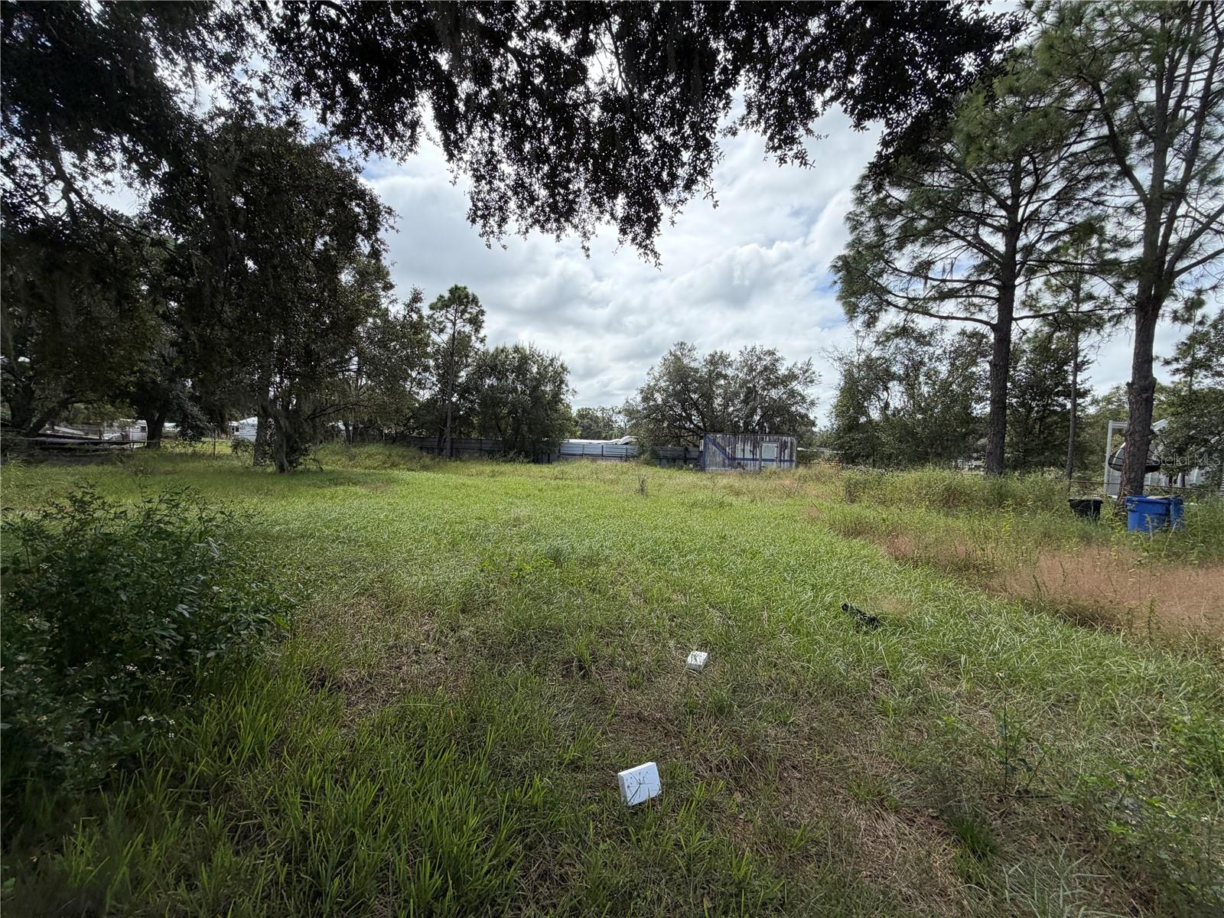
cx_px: 612
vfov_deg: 85.7
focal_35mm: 14
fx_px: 495
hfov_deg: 102.1
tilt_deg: -1.5
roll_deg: -2.7
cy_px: 459
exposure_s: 1/1312
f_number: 2.2
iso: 32
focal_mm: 2.22
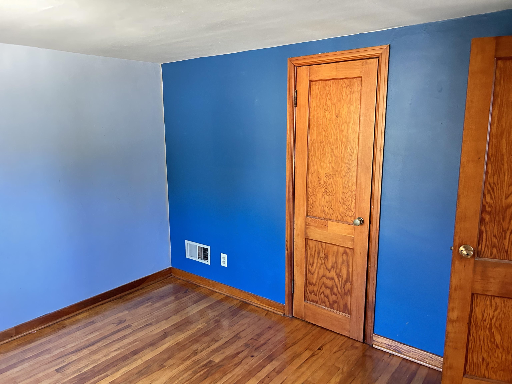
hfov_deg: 67.3
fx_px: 385
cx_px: 256
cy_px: 192
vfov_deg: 53.1
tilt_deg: -11.5
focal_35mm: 26
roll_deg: +1.7
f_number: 1.5
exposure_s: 1/52
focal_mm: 5.7
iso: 500
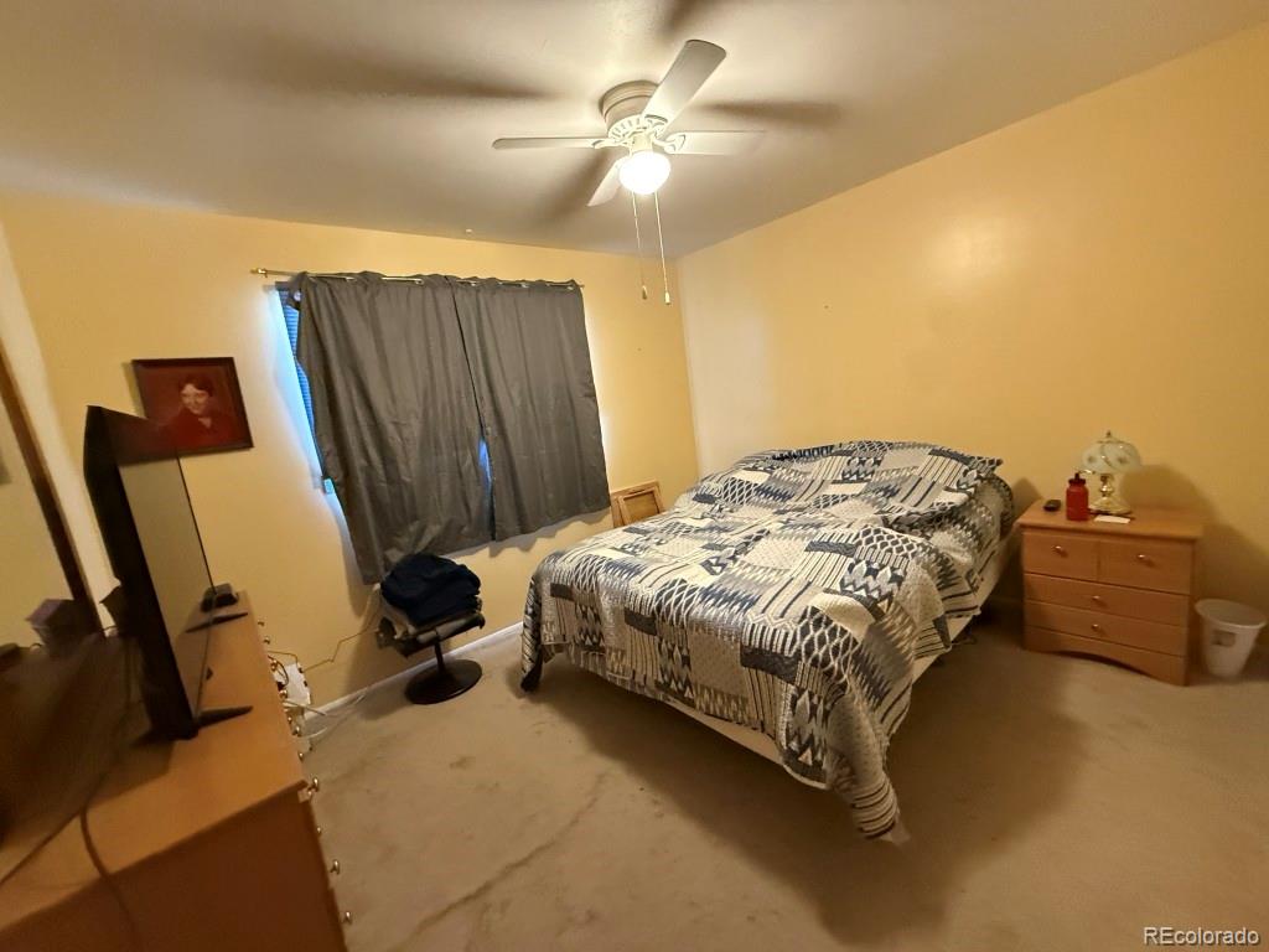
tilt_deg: -8.3
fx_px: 513
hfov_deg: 102.1
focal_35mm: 14
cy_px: 476
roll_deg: +6.5
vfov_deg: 85.7
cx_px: 634
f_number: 2.2
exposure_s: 1/60
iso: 800
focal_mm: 2.22
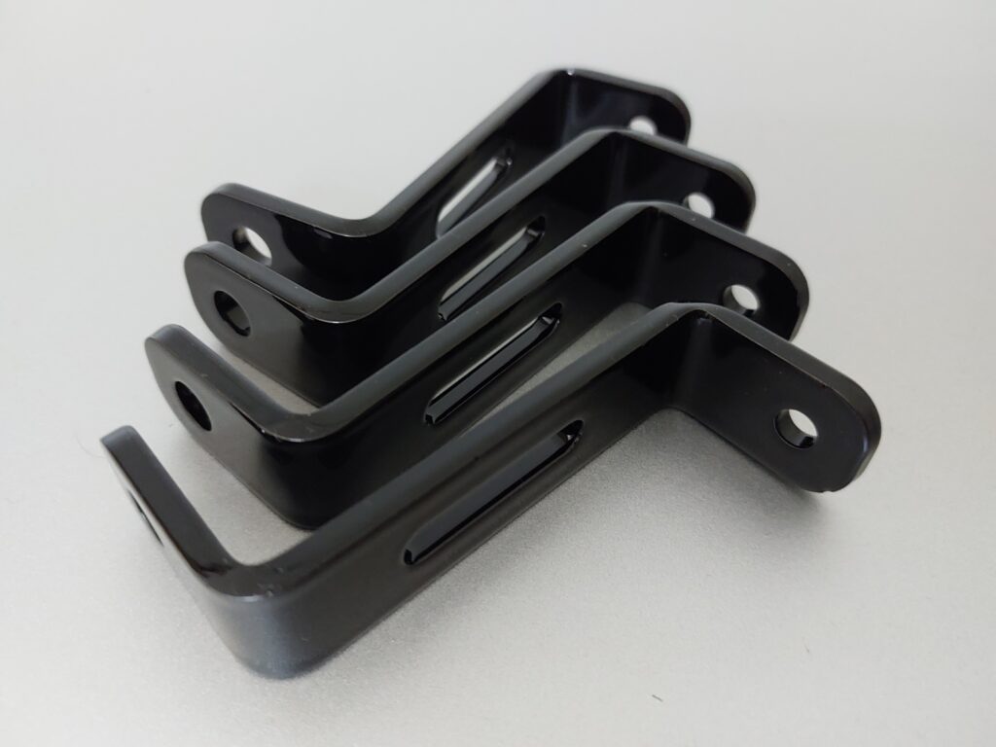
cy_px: 374
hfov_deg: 69.4
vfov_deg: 54.9
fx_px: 719
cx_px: 498
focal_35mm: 25
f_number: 1.8
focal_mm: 5.23
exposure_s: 1/25
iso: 640
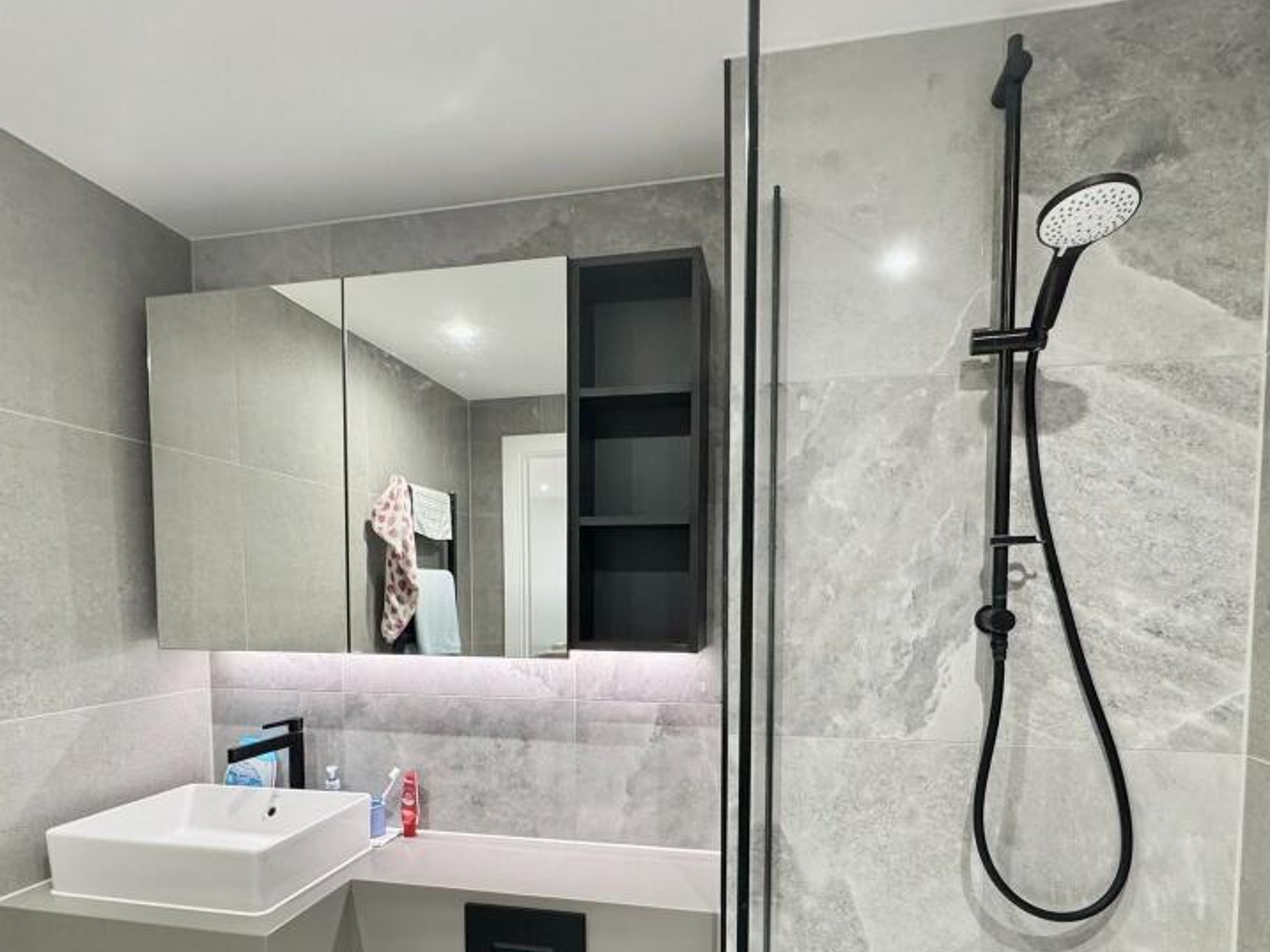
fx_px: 734
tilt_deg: -2.9
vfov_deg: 64.2
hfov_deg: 81.7
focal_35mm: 20
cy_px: 637
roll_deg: -0.4
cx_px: 623
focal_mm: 2.22
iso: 250
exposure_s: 1/100
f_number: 2.2
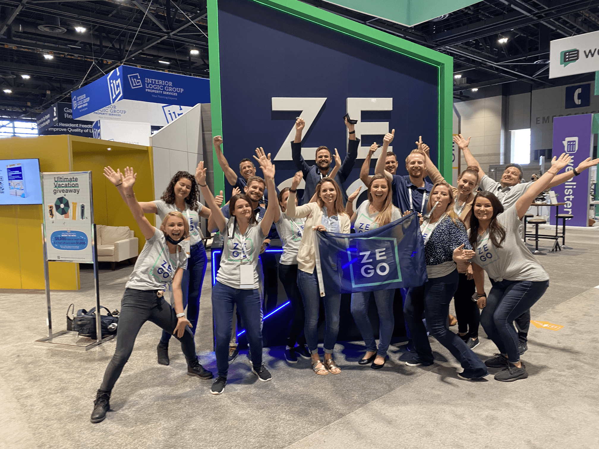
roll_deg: +0.8
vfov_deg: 53.1
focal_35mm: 26
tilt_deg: -4.6
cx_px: 300
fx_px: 450
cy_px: 224
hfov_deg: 67.3
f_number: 1.8
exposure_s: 1/60
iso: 200
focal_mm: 4.25
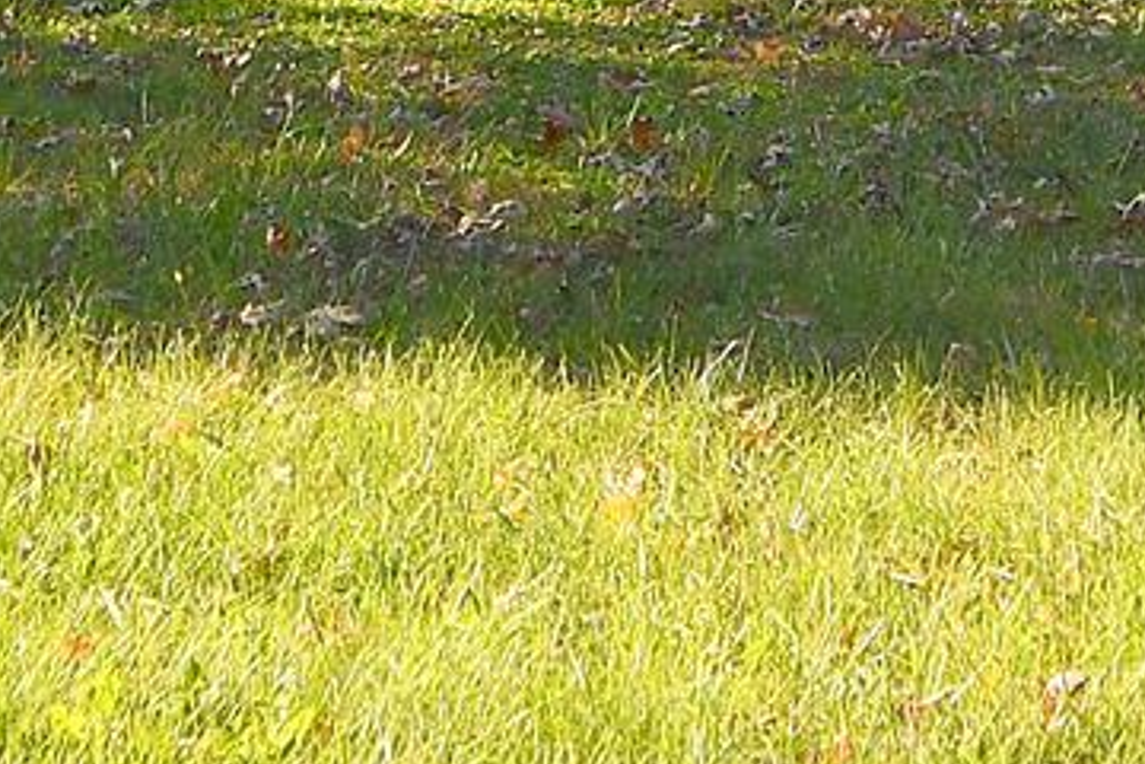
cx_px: 941
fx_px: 6520
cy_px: -1074
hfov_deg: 10.0
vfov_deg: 6.4
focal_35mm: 205
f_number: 8
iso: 160
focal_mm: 24
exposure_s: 1/250
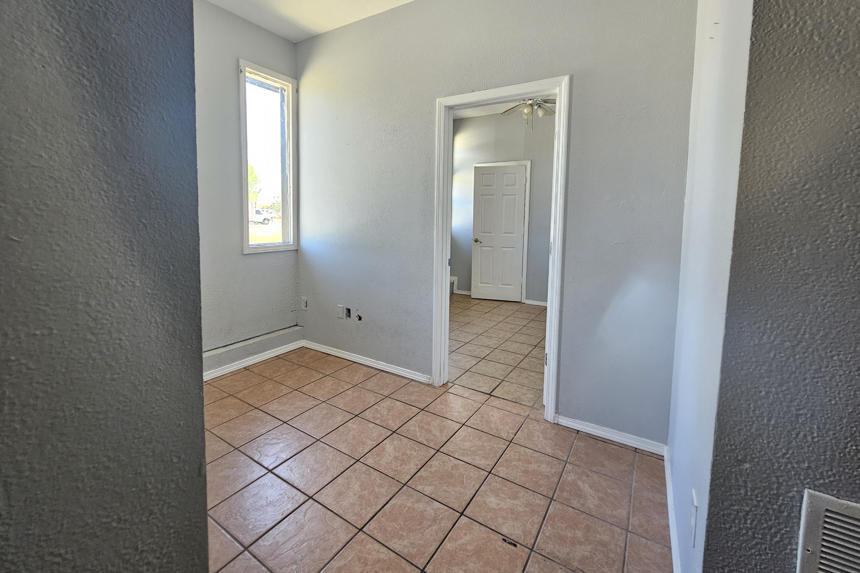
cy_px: 245
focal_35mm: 14
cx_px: 425
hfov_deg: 104.2
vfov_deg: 80.7
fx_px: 334
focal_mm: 2.2
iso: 125
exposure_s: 1/60
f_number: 2.2
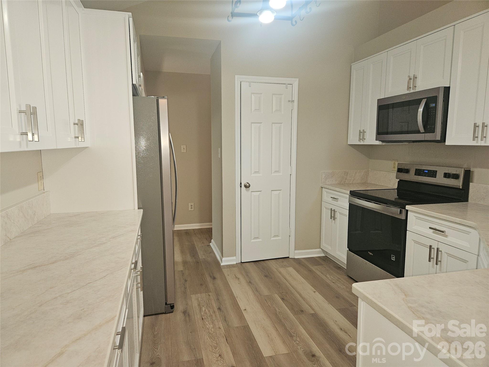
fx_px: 325
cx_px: 244
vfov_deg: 58.9
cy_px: 184
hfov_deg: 73.9
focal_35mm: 23
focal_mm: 5.4
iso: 100
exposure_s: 1/40
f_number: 1.8
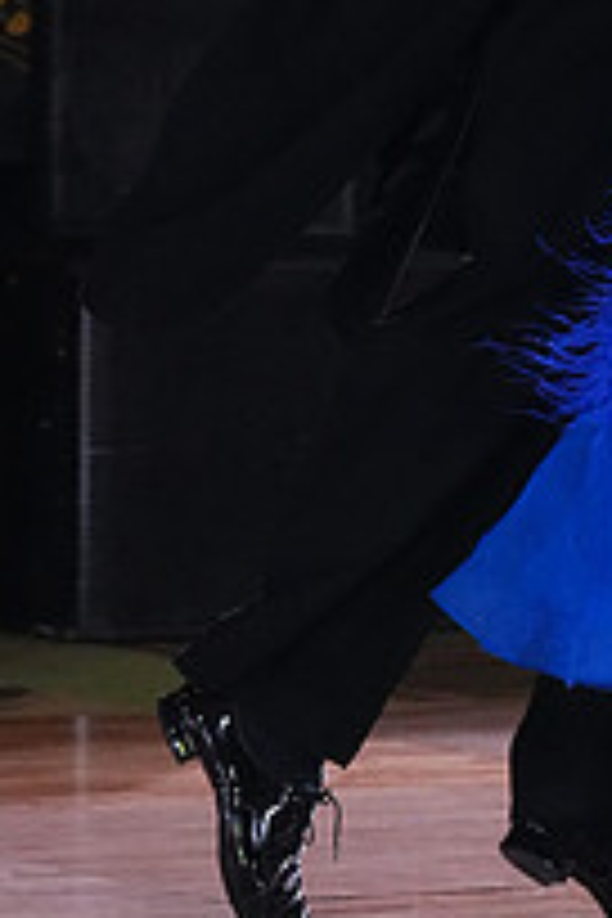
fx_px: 10378
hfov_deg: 3.4
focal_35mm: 407
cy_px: -248
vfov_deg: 5.0
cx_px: 785
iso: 8000
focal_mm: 143
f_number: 5.6
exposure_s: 1/400
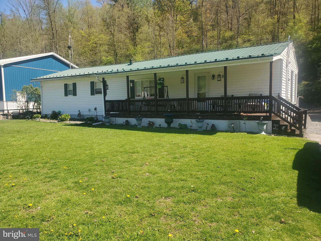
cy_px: 120
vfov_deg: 53.1
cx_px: 160
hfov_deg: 67.3
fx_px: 241
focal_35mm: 26
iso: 50
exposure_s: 1/792
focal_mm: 4.3
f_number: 2.4
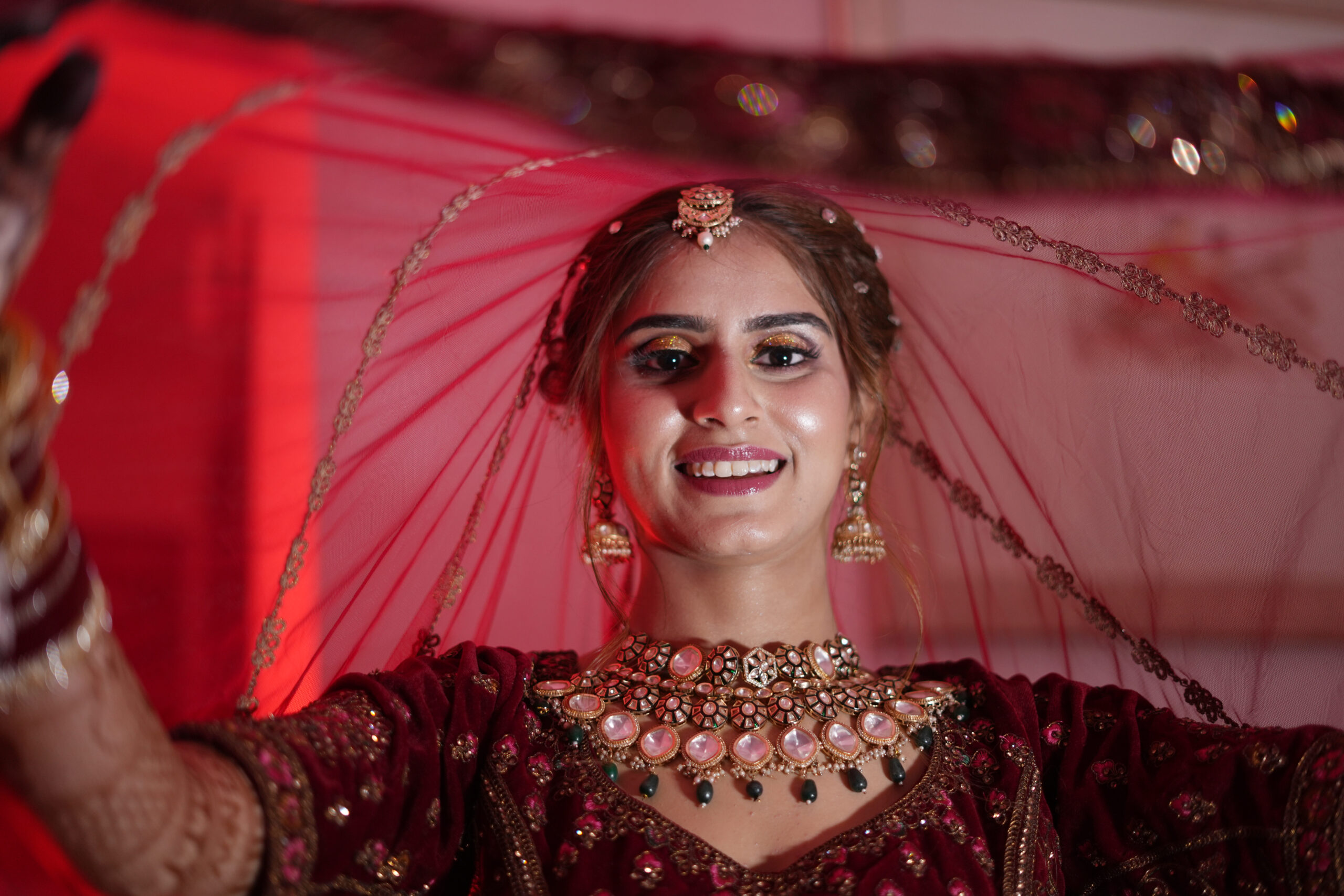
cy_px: 448
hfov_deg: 39.6
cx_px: 672
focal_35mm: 50
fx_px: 1867
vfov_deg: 27.0
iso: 500
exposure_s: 1/200
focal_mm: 50
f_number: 1.8
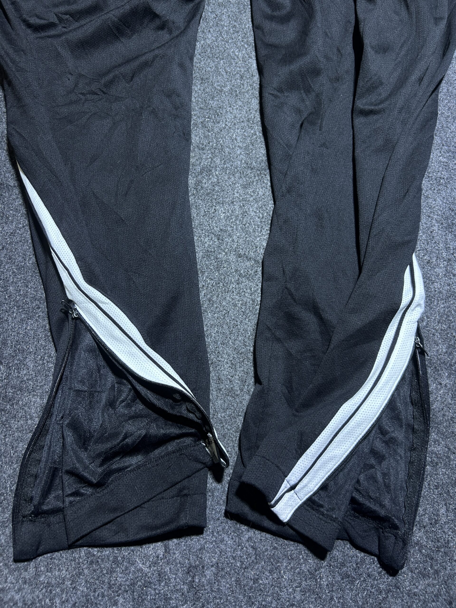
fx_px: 457
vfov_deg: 67.3
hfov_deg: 53.1
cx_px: 228
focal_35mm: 26
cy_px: 304
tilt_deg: -55.1
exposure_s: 1/50
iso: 125
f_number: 1.5
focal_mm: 5.7
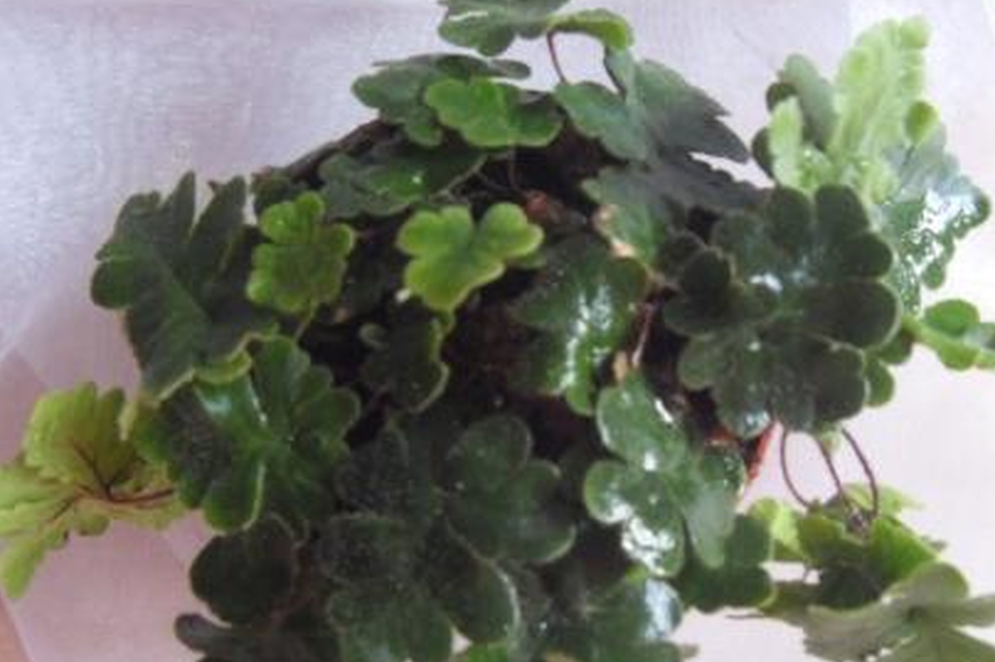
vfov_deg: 29.8
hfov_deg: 43.6
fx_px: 1243
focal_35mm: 45
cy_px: 381
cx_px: 507
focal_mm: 6.6
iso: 200
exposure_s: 1/30
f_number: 3.5
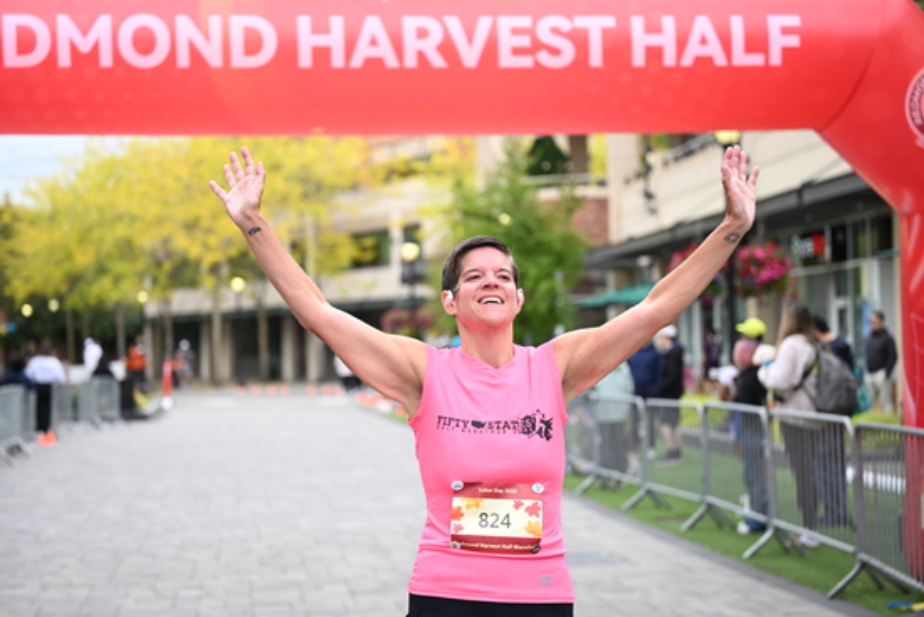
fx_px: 1797
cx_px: 462
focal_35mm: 70
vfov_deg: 19.5
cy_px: 308
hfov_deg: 28.8
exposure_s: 1/2000
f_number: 2.8
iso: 640
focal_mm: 70
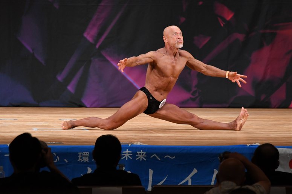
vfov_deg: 4.6
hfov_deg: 6.9
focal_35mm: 300
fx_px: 2432
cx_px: 146
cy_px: 97
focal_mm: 200
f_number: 5.6
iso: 3200
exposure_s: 1/400
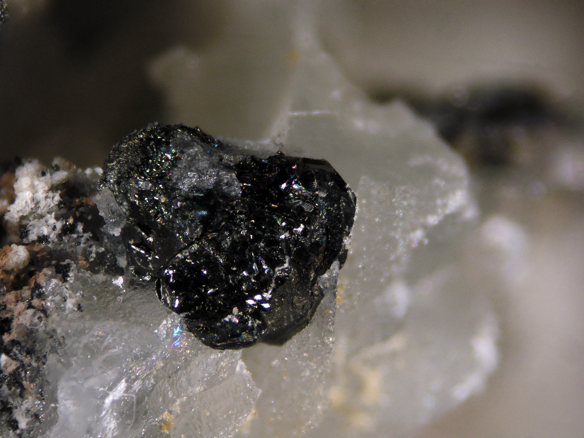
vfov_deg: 28.0
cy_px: 219
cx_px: 292
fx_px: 877
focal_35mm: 52
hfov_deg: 36.8
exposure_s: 1/4
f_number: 3.7
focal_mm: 13.2
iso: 100
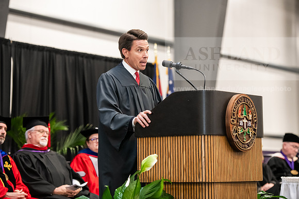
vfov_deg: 11.8
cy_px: 100
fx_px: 964
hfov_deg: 17.6
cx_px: 150
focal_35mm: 116
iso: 3200
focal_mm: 116
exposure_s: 1/200
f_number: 3.2
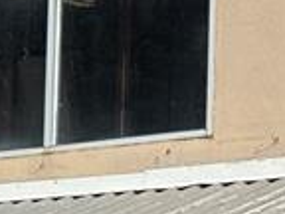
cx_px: -560
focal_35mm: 341
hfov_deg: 5.5
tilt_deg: +3.0
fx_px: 2808
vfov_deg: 4.3
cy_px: 444
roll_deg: -1.7
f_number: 1.78
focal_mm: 6.76
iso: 64
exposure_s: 1/1883
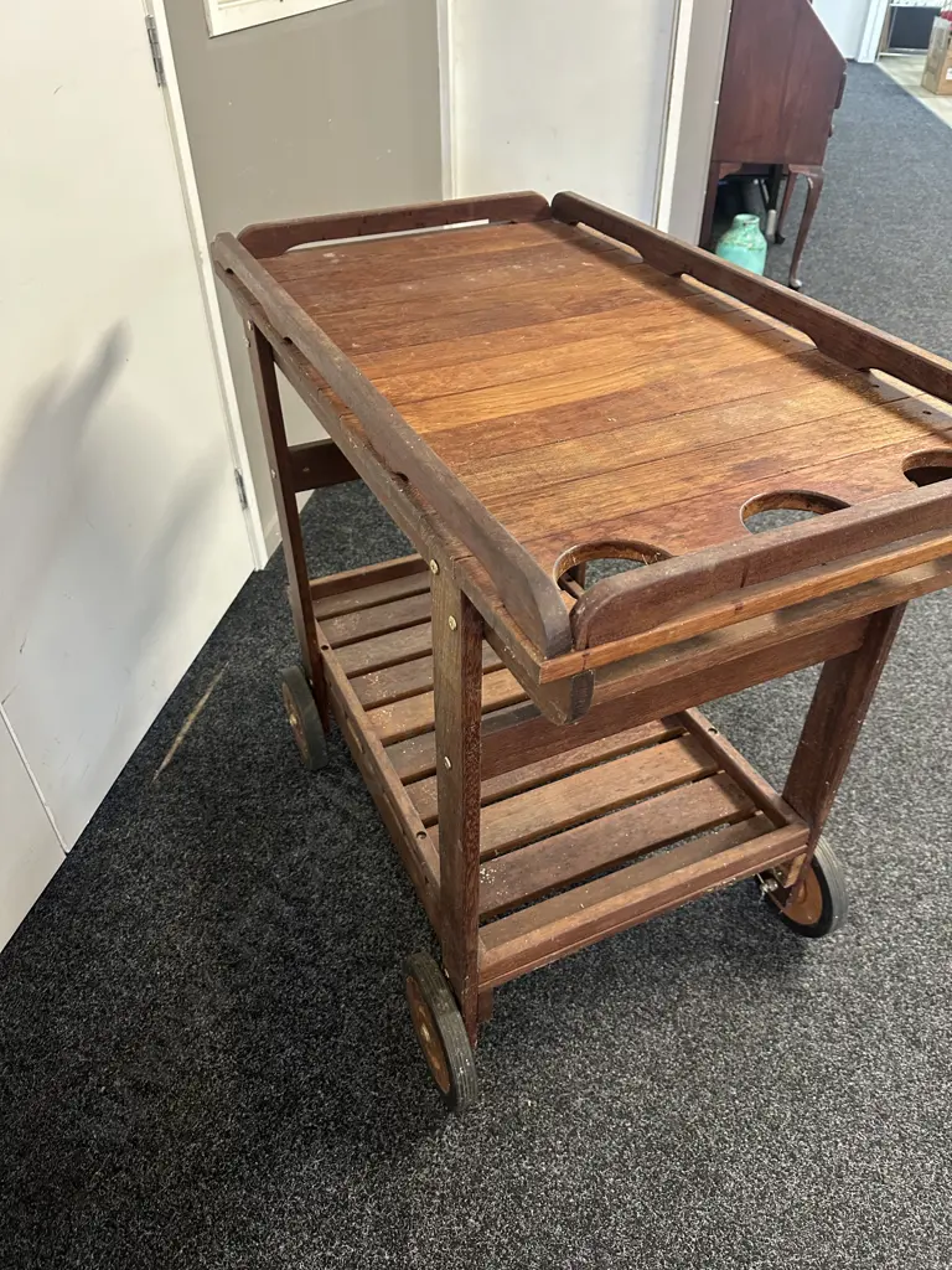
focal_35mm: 24
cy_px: 635
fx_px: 880
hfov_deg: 56.8
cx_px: 476
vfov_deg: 71.6
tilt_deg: -38.5
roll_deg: -0.5
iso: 400
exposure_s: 1/50
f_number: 1.78
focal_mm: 6.86
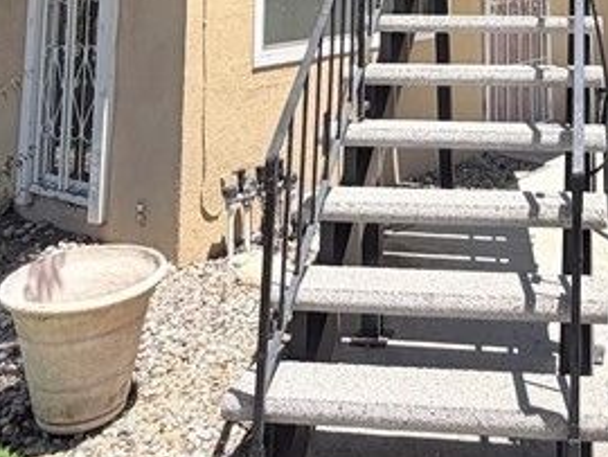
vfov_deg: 23.1
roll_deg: -0.2
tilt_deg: +8.3
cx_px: 495
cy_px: -198
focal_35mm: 53
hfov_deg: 34.9
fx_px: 932
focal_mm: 2.22
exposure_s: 1/770
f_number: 2.2
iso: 25
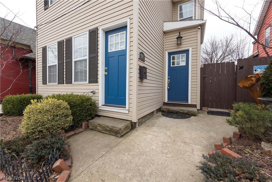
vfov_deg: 77.4
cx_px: 136
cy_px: 91
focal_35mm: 15
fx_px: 113
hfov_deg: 100.4
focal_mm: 15
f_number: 8
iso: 100
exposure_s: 1/80
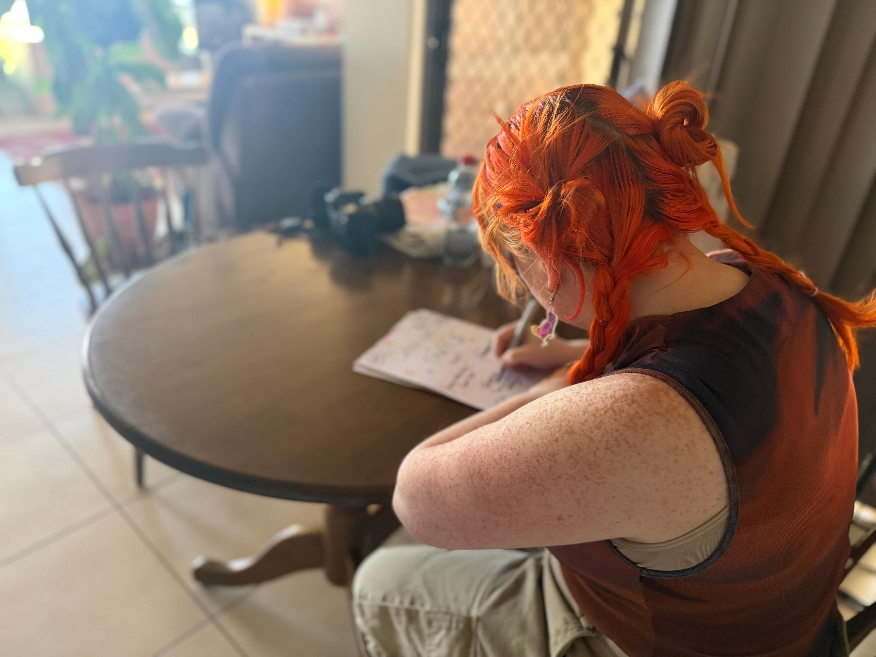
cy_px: 328
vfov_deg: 56.8
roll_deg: -4.3
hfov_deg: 71.6
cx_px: 438
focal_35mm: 24
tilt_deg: -27.8
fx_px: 607
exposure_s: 1/60
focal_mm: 6.76
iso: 500
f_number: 1.78
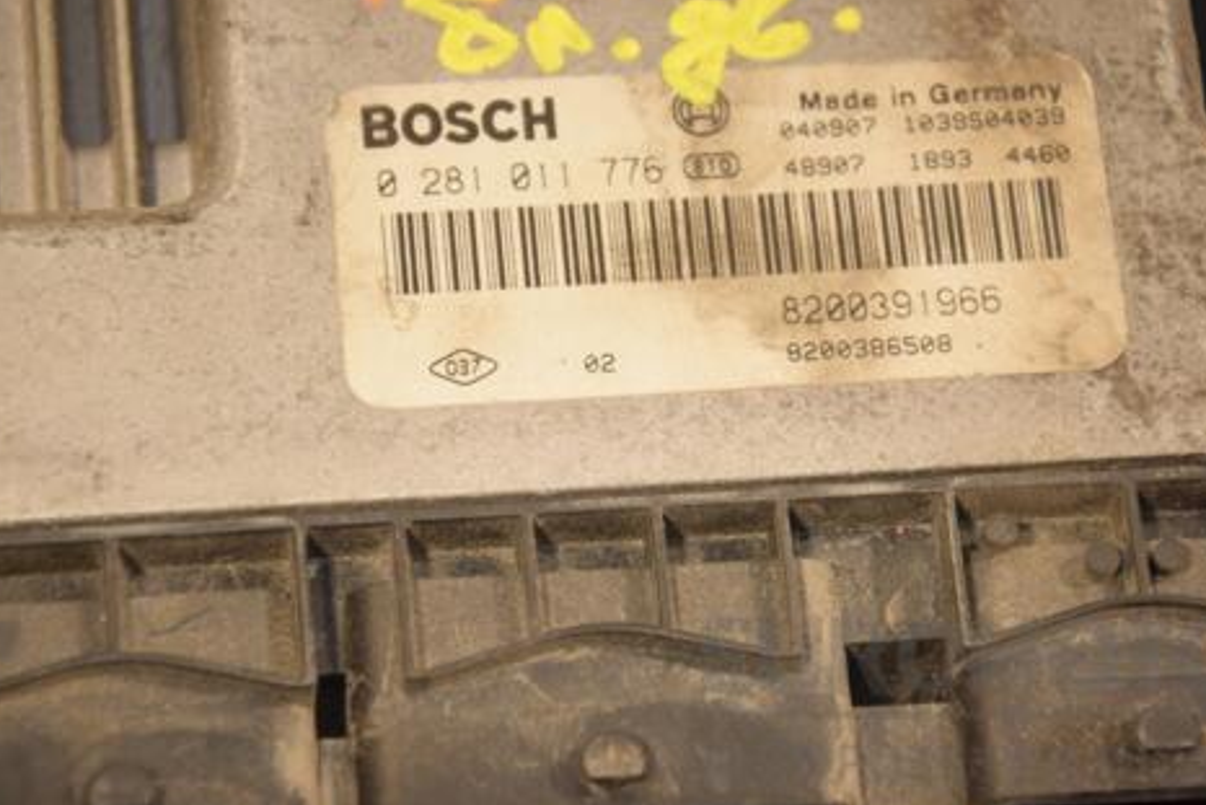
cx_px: 652
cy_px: 311
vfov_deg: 6.8
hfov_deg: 10.1
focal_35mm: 203
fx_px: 6790
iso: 800
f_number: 5.6
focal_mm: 105
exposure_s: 1/200
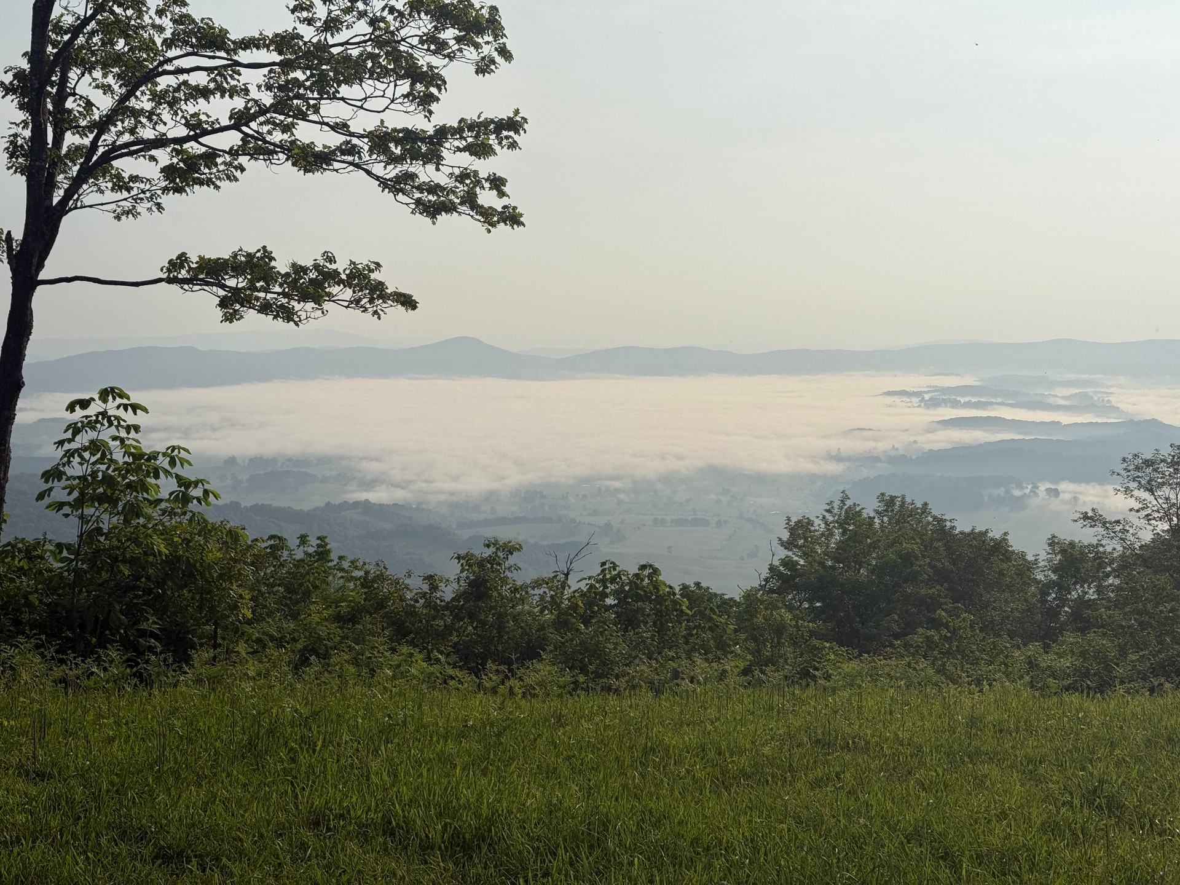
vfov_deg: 30.3
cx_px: 590
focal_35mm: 48
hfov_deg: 39.7
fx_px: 1636
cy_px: 442
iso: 50
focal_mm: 6.76
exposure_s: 1/13333
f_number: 1.78
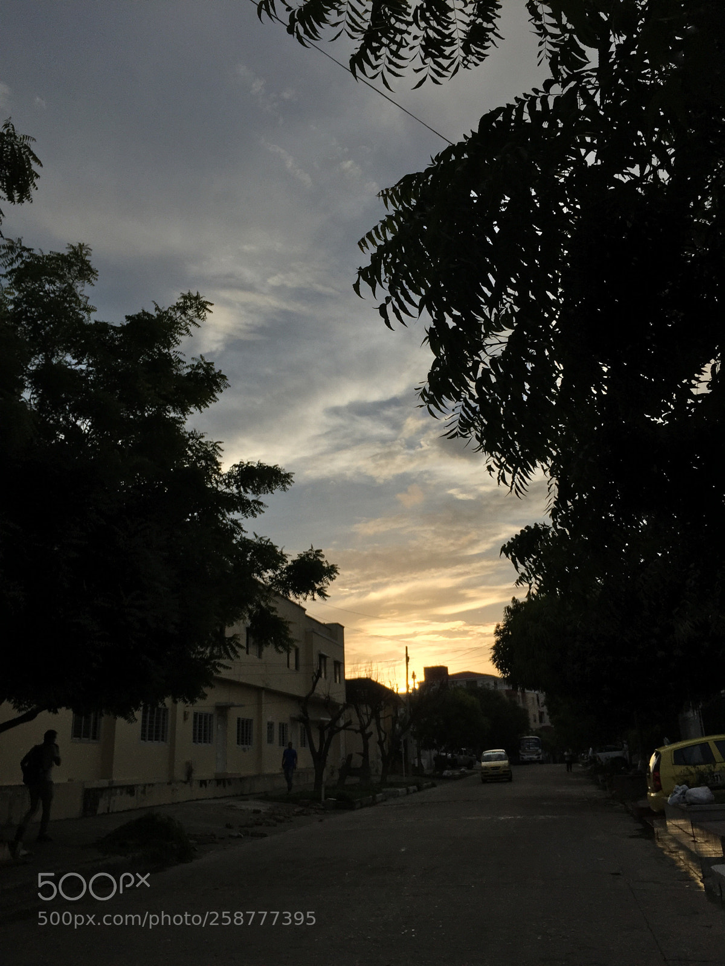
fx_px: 810
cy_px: 483
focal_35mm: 29
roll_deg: +1.0
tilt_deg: +21.7
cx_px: 362
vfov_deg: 61.7
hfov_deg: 48.2
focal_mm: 4.15
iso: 32
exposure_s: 1/4405
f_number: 2.2
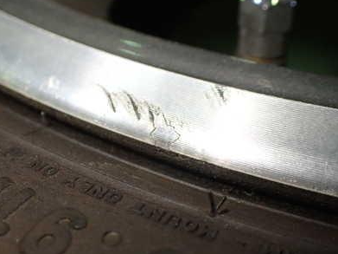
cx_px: 158
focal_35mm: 46
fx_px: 449
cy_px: 127
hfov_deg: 41.2
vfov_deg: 31.5
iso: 400
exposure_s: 1/125
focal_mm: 5.4
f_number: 2.3
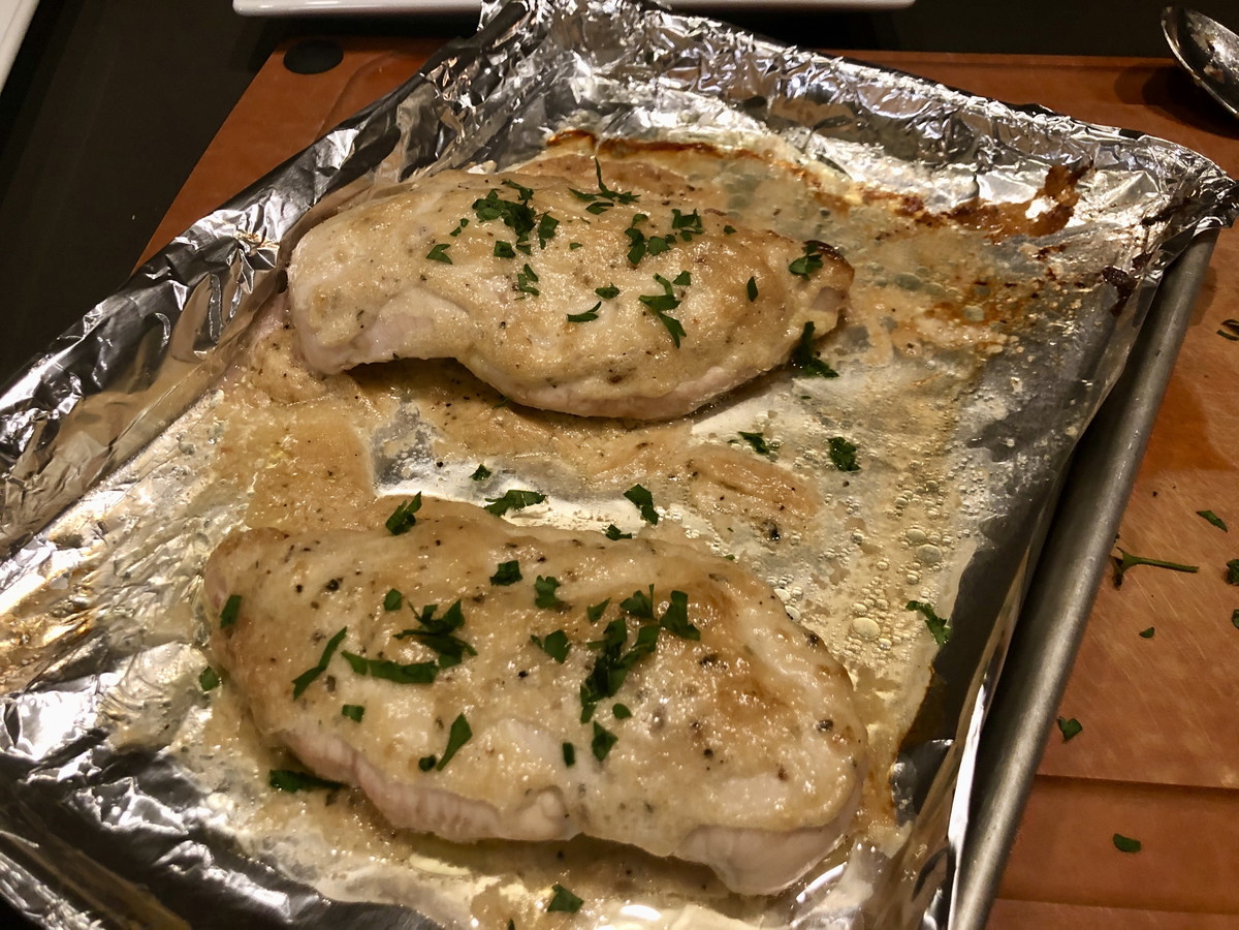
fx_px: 1002
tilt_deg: -50.7
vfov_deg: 49.7
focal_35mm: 28
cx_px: 620
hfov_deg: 63.4
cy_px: 465
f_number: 1.8
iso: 50
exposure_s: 1/15
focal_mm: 4
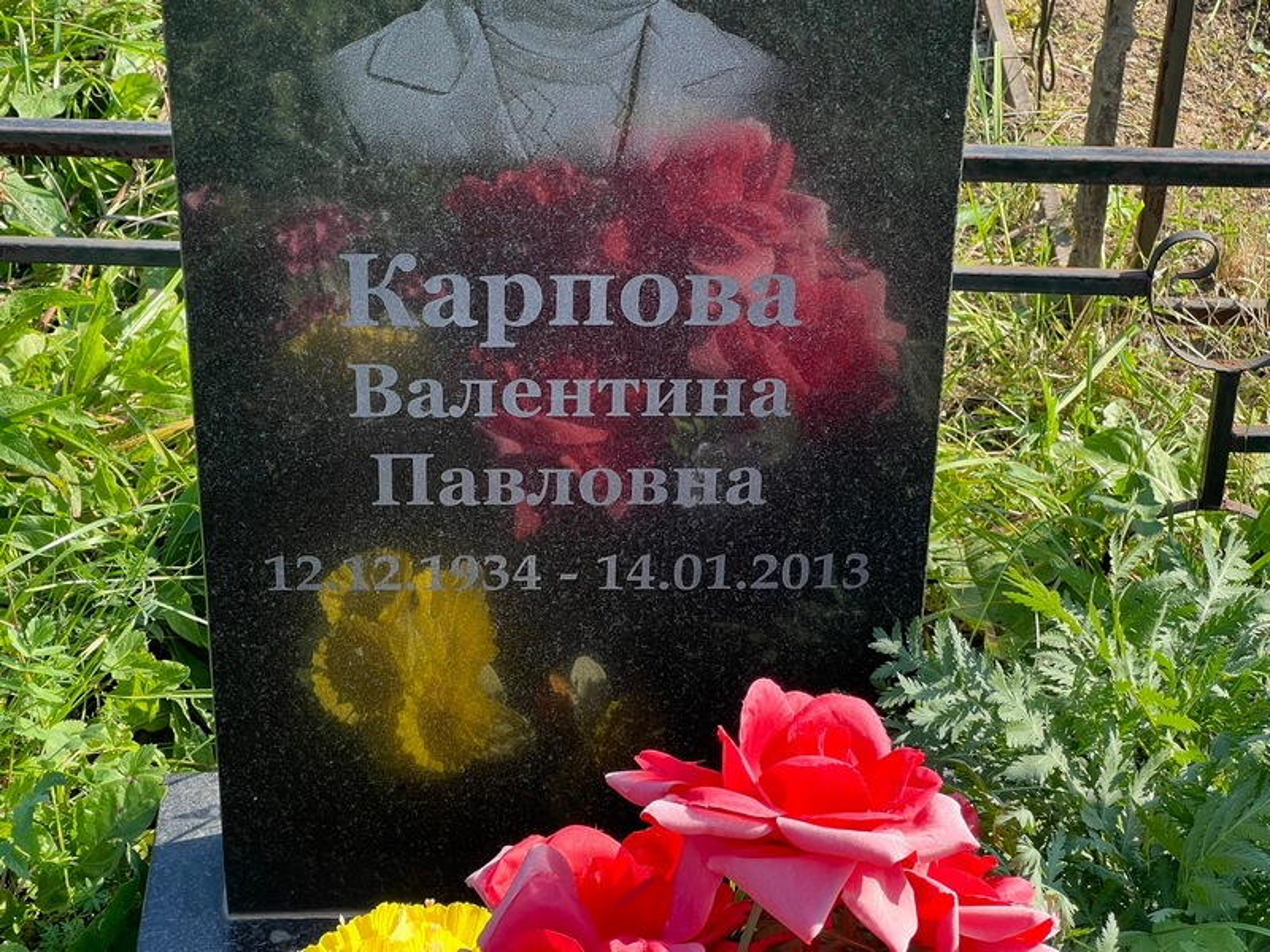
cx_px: 635
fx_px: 2825
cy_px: 476
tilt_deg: -30.9
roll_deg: -0.4
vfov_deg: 19.1
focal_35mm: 77
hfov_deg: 25.3
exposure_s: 1/169
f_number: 2.8
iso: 32
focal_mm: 9
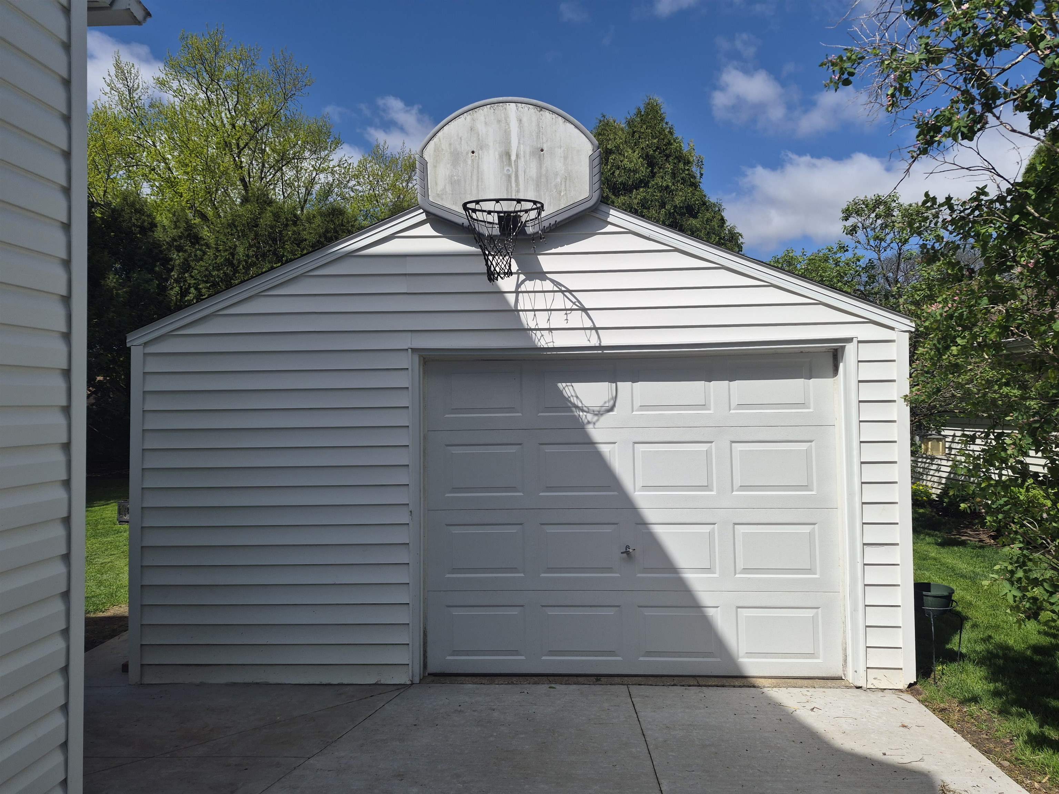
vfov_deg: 58.9
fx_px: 704
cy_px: 397
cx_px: 530
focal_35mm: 23
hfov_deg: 73.9
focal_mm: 5.4
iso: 64
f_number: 1.8
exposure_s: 1/7696
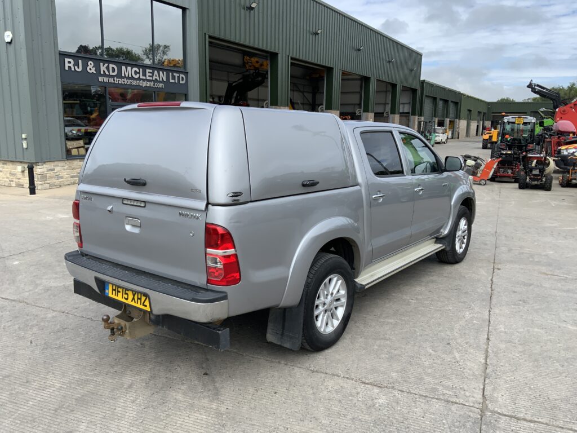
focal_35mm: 29
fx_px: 483
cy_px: 216
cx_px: 288
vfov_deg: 48.2
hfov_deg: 61.7
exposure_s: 1/1098
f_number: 1.8
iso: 16
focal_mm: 3
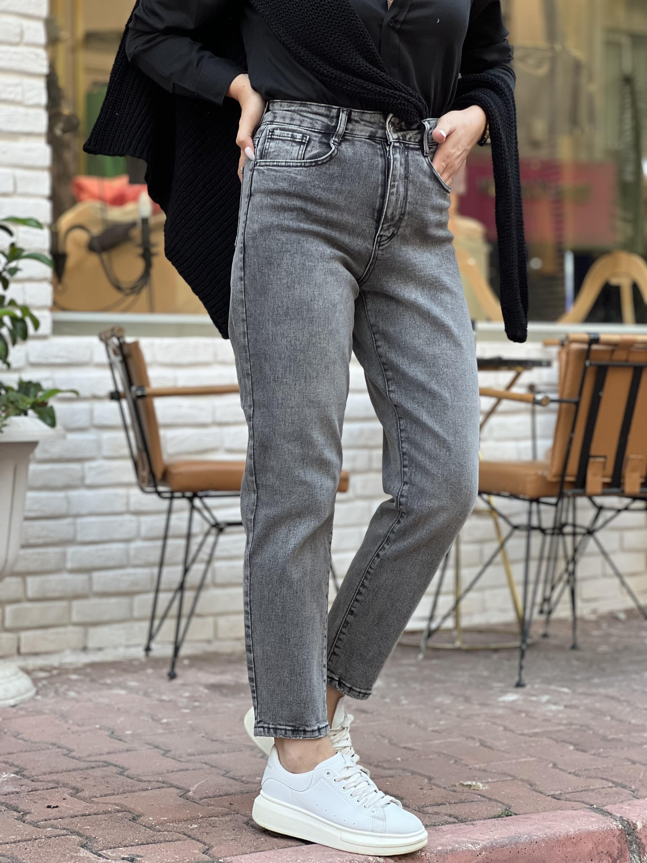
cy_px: 432
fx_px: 1919
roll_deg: +1.0
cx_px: 324
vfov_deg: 25.3
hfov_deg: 19.1
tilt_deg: +1.3
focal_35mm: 77
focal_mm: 9
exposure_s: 1/121
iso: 160
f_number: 2.8
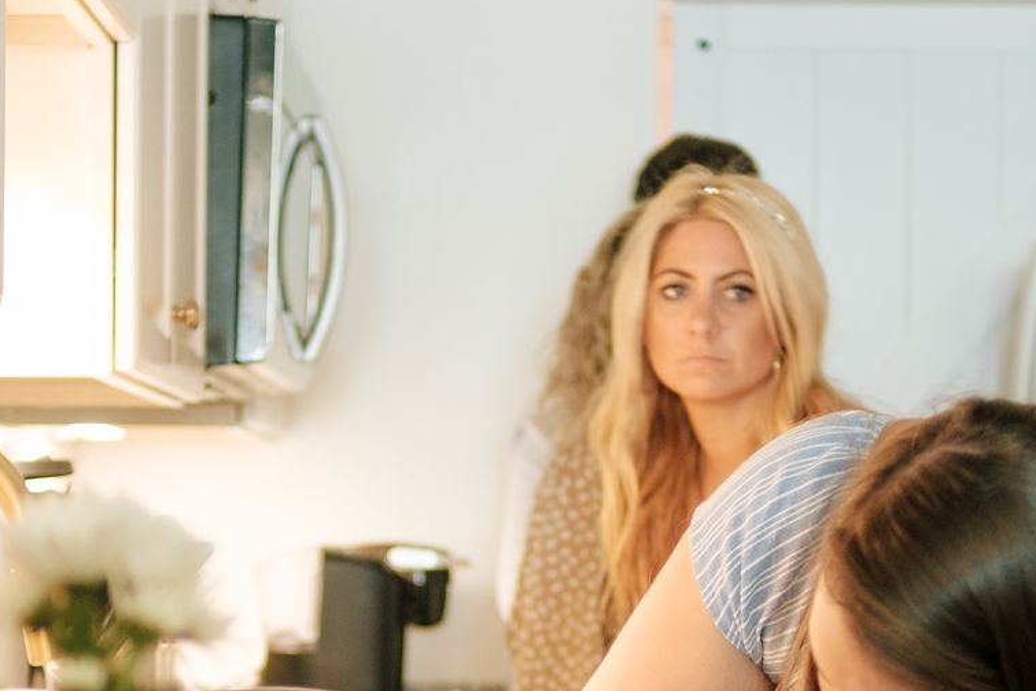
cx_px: 505
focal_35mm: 120
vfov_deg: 11.4
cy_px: 618
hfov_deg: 17.1
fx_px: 3454
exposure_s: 1/80
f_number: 1.4
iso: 400
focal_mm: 23
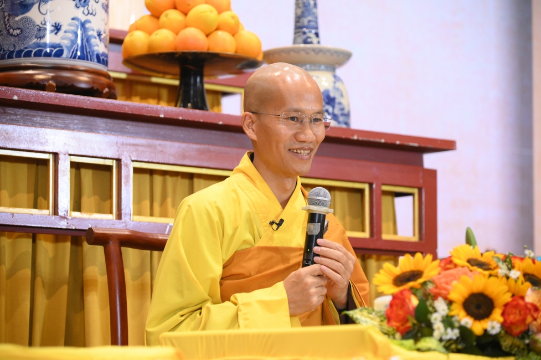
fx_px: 1802
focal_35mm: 120
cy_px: 180
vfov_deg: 11.4
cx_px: 270
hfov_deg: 17.1
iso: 4000
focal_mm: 120
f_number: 4
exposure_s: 1/200
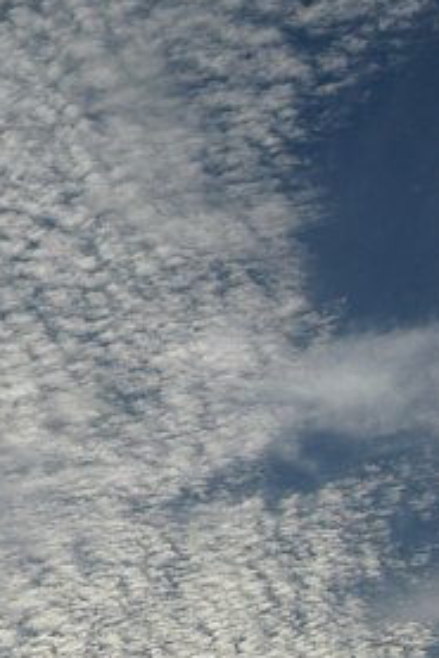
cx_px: -185
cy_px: 216
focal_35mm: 104
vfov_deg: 19.6
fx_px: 1900
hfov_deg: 12.6
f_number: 9
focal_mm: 24
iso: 200
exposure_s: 1/800
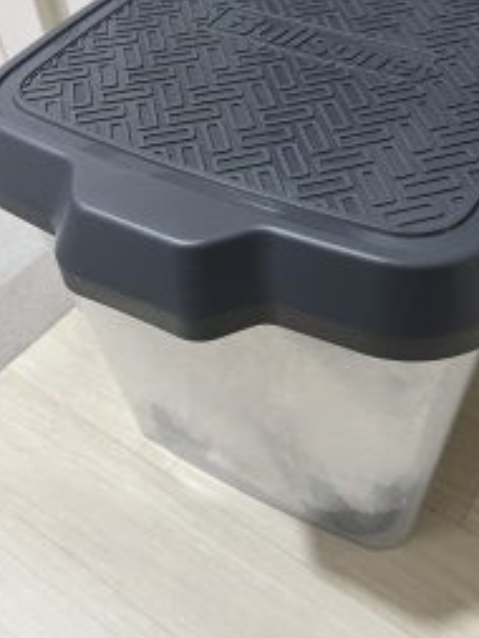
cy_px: 240
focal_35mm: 37
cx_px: 323
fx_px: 682
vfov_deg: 49.6
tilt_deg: -43.8
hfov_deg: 38.2
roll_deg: +1.0
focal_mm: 5.7
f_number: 1.5
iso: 500
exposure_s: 1/60
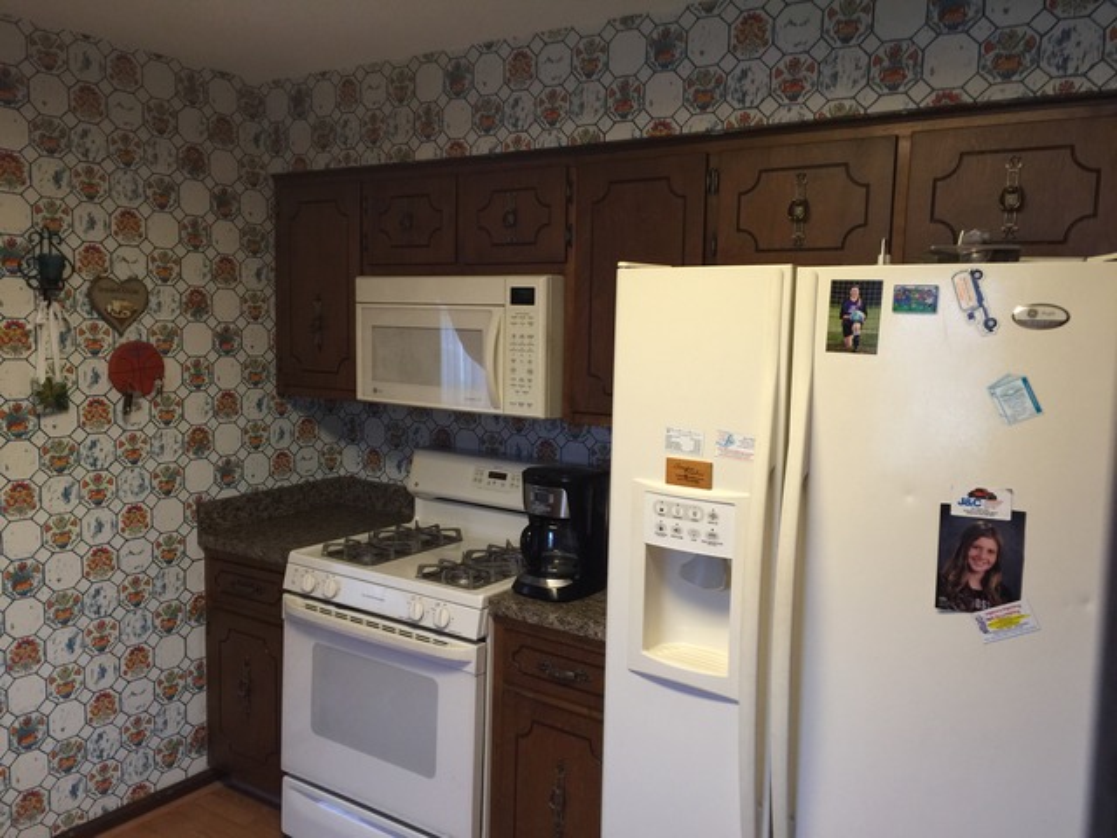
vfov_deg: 48.2
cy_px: 419
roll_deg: -1.6
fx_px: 936
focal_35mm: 29
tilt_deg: -7.0
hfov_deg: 61.7
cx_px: 558
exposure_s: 1/15
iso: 64
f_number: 2.2
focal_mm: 4.15
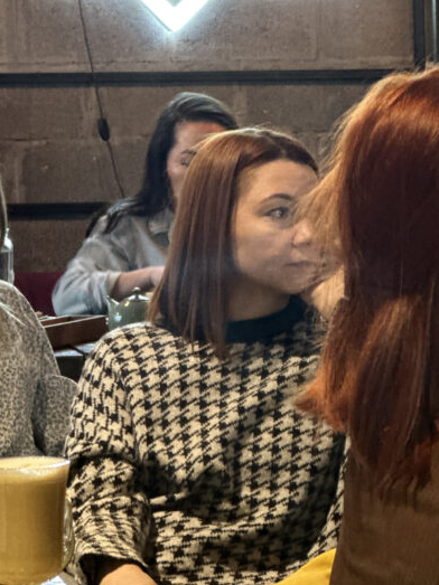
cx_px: 226
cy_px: 142
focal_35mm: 94
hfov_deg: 15.7
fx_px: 1590
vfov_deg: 20.7
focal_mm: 6.86
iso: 80
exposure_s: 1/60
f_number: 1.78
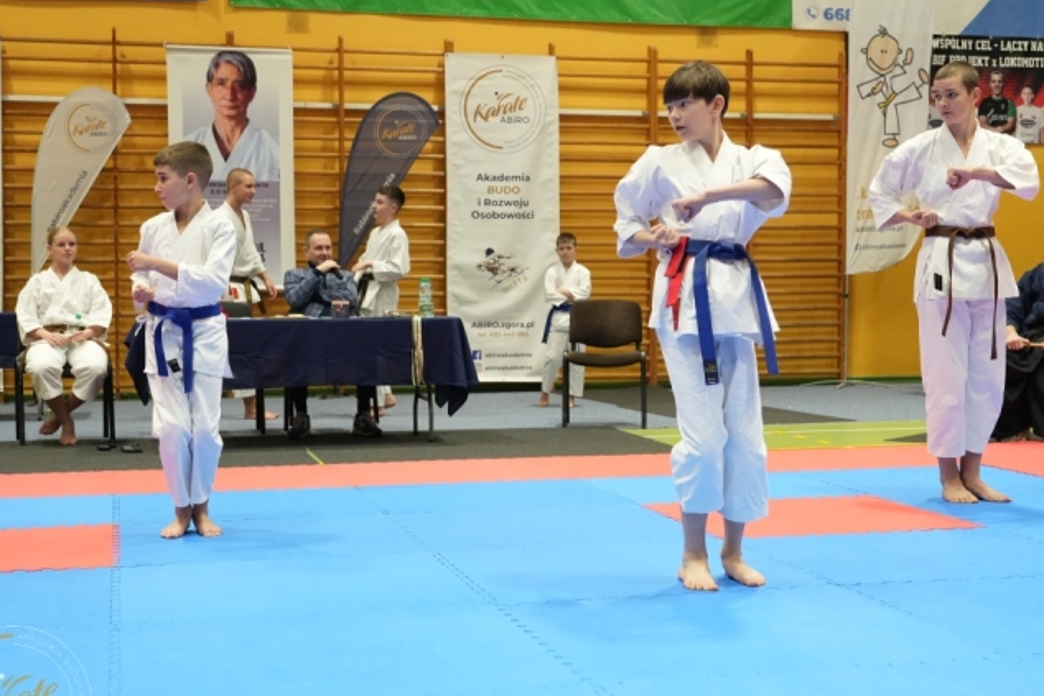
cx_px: 590
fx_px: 1682
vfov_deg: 23.4
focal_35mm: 58
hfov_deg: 34.4
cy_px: 348
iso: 5000
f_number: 4.5
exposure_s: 1/250
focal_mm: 46
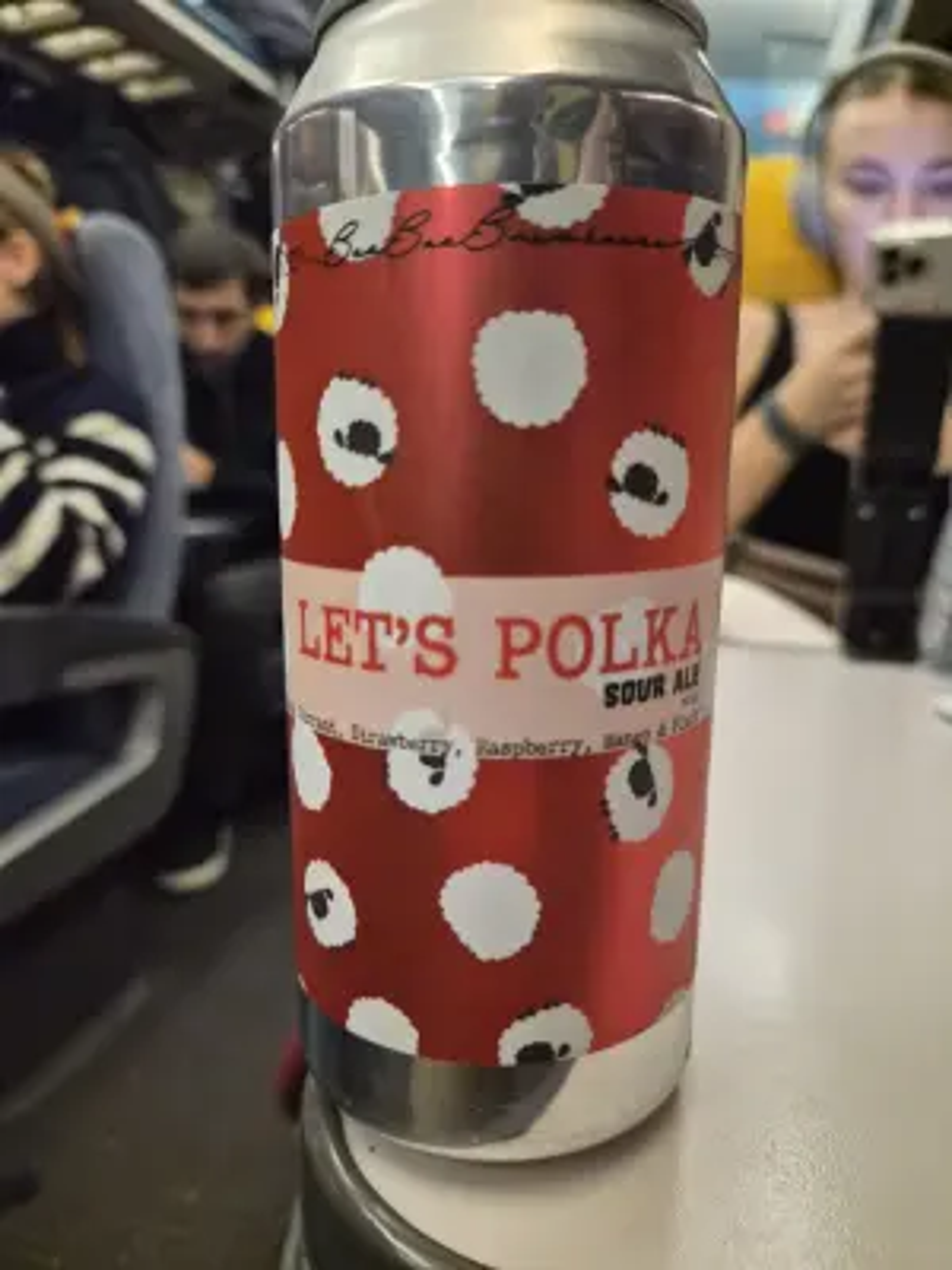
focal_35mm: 23
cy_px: 635
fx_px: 843
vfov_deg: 73.9
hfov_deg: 58.9
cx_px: 476
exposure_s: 1/100
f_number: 1.8
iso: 2000
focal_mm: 5.4
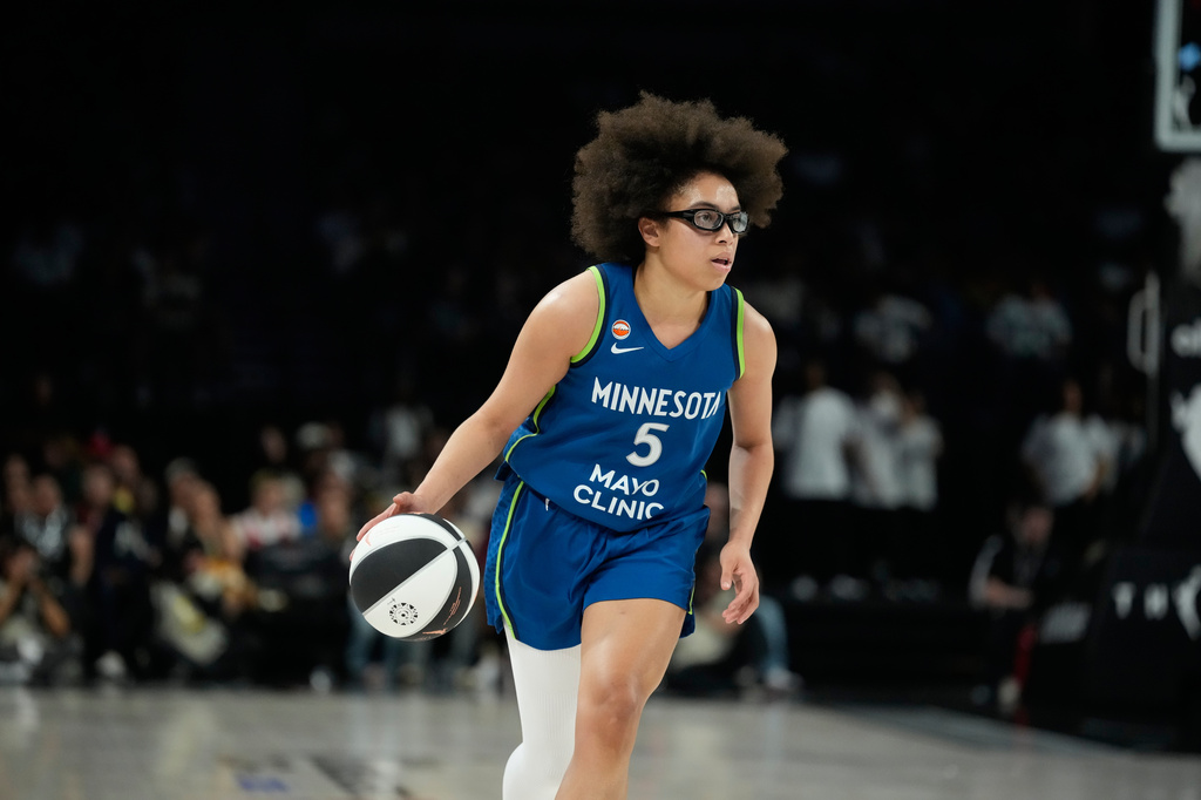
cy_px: 400
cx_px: 600
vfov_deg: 7.6
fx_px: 6003
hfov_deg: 11.4
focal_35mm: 180
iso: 5000
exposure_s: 1/2000
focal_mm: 180
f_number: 3.2
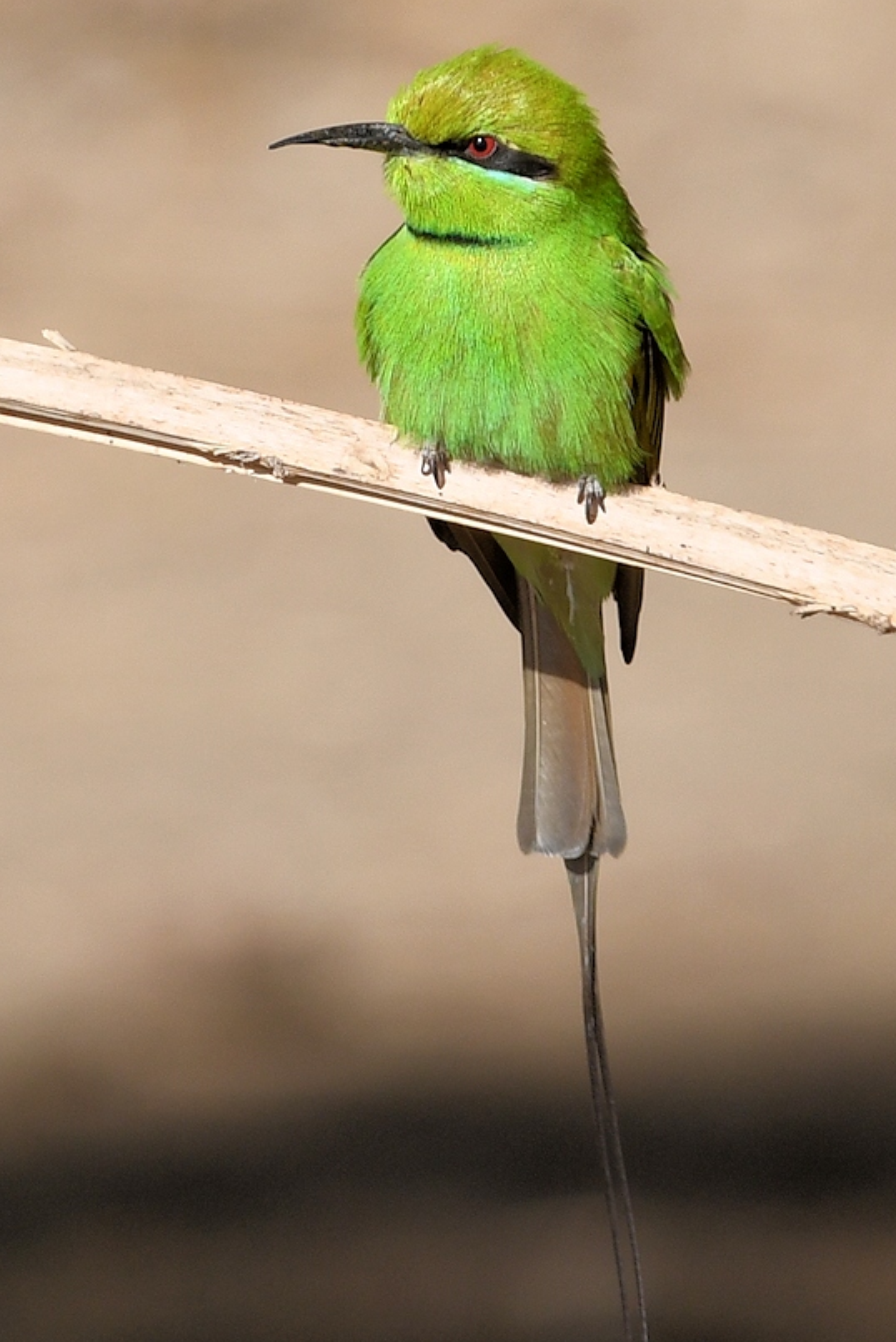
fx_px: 24169
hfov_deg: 2.1
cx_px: 362
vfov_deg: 3.2
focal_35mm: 648
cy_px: 666
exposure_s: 1/640
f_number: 6.3
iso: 200
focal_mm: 340
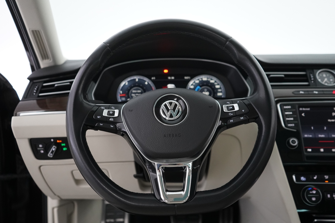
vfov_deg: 41.1
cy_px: 112
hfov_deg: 58.7
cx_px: 168
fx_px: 298
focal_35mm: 32
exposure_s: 1/60
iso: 4000
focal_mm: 32
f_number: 4
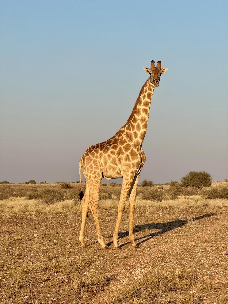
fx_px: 1054
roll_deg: -0.8
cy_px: 152
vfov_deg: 16.4
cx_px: 114
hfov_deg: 12.3
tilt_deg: +1.8
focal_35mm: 120
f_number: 2.8
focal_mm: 15.66
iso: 50
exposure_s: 1/1271
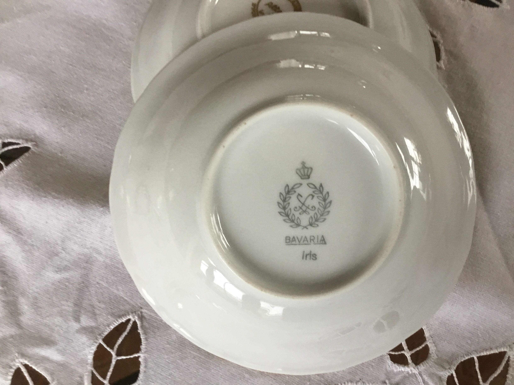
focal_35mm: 31
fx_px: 460
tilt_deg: -75.6
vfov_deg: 45.4
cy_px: 192
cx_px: 257
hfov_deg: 58.4
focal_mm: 3.3
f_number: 2.4
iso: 100
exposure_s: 1/33
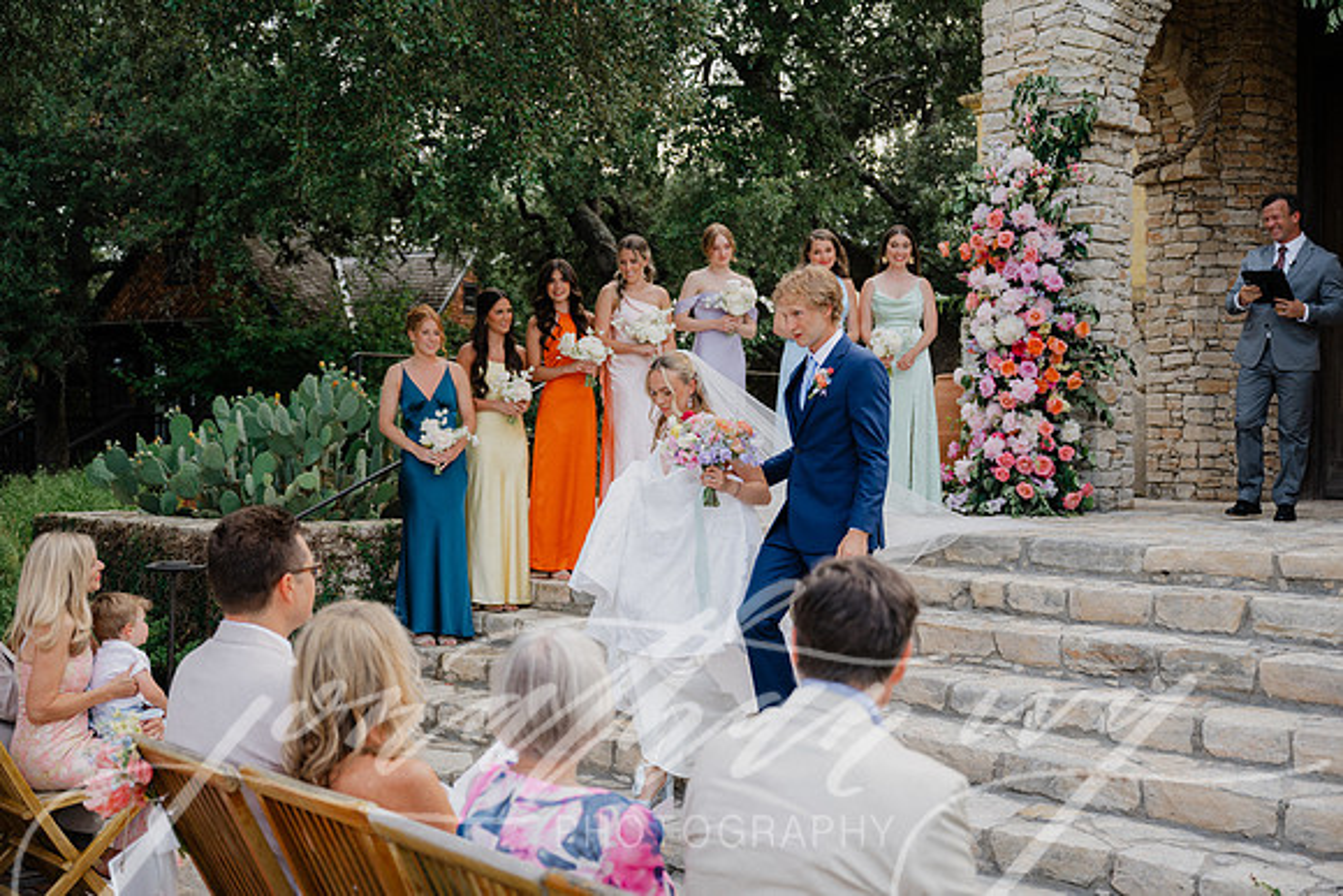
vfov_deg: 34.2
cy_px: 448
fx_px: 1455
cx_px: 672
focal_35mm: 39
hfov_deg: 49.5
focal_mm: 39
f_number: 2.8
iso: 200
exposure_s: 1/800
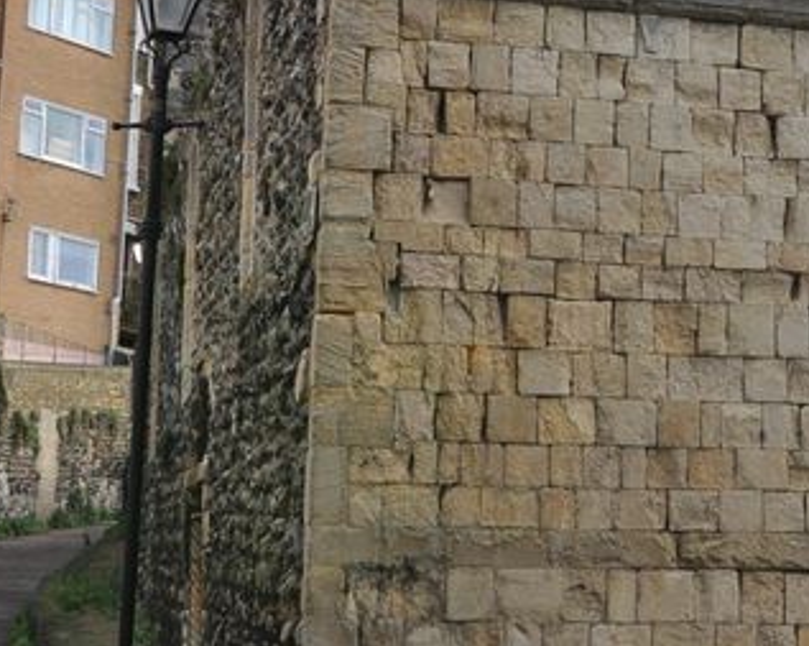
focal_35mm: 100
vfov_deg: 15.4
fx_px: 2392
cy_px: 273
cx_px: 988
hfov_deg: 18.2
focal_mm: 22
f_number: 9
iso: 200
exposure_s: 1/125
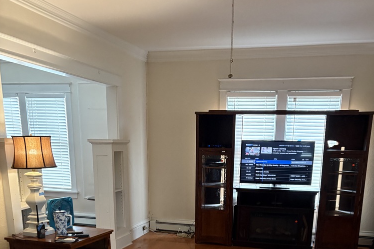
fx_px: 405
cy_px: 255
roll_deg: -0.9
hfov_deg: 49.5
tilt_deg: -13.1
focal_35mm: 39
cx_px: 201
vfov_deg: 31.4
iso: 500
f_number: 1.6
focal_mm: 5.96
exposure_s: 1/60
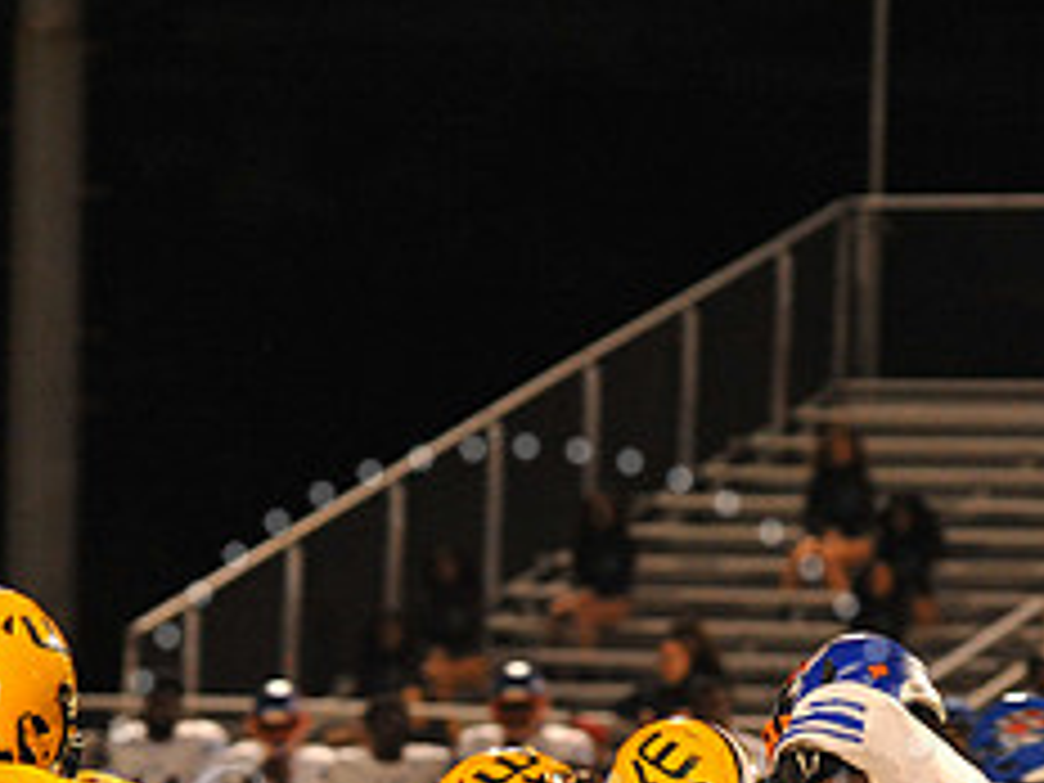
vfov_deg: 3.1
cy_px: 860
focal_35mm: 481
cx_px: 518
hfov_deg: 4.1
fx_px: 14507
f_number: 5.6
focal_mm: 200
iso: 3200
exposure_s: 1/160
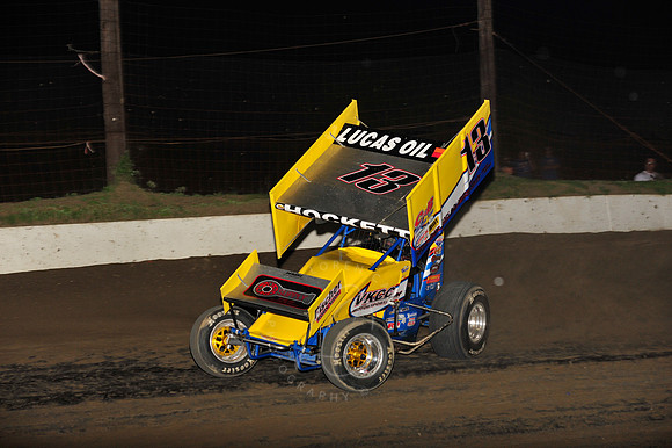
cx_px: 336
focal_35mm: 120
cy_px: 224
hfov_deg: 17.1
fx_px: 2239
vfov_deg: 11.4
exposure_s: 1/320
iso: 1000
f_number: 6.3
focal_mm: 120
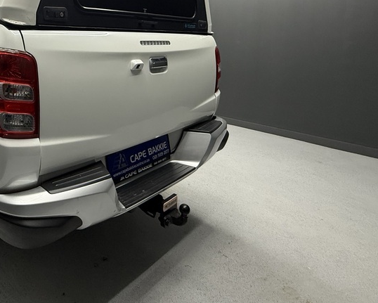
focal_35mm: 26
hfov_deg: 60.6
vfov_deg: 52.2
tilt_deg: -6.1
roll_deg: -1.2
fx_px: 291
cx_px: 75
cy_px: 71
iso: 250
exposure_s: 1/100
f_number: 2.2
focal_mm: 2.22
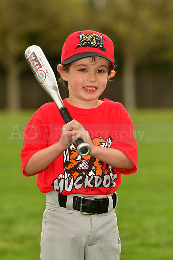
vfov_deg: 7.8
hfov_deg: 5.2
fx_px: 1891
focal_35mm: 262
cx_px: 86
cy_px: 130
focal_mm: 175
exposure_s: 1/500
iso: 200
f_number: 5
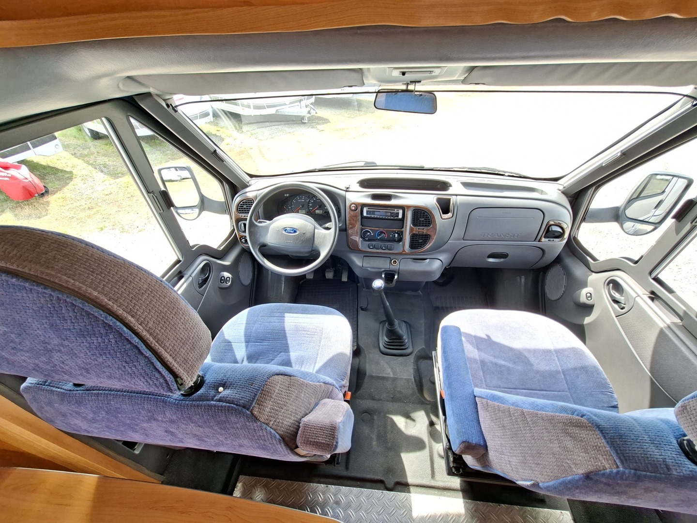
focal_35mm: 13
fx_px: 262
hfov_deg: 106.2
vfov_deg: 89.9
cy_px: 262
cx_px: 348
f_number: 2.2
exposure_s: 1/60
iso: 40
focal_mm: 1.74
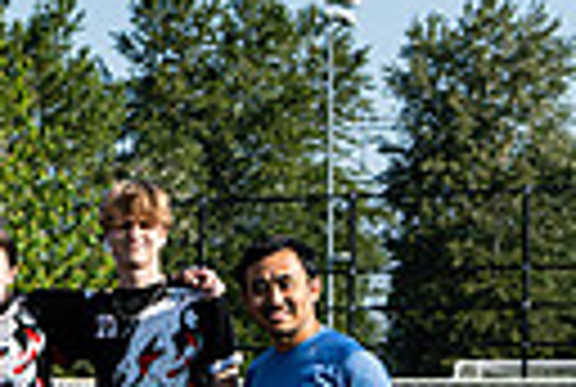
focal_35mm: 217
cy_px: 515
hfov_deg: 8.8
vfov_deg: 6.3
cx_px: -702
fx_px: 3480
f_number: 5.6
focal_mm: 48
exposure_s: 1/250
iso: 64
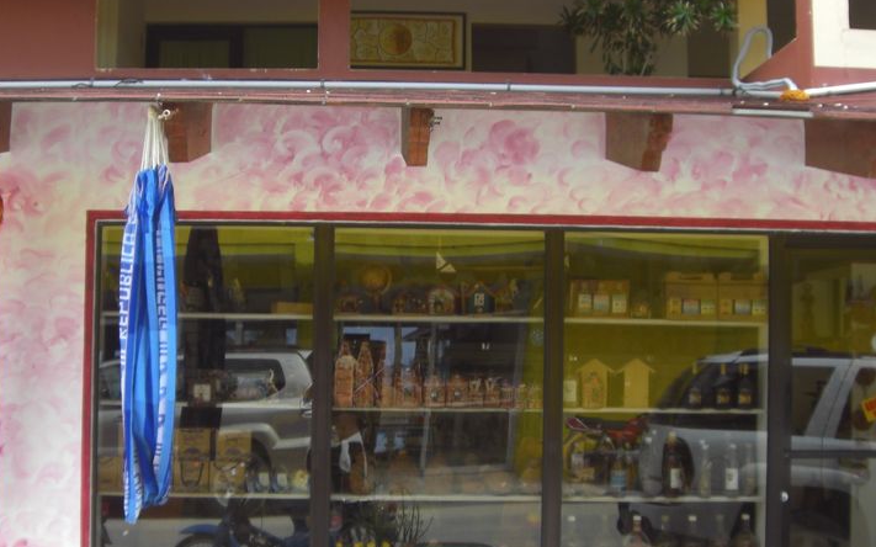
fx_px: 1384
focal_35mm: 58
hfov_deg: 35.1
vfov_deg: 22.3
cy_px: 299
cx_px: 386
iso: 64
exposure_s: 1/200
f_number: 2.7
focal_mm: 6.2
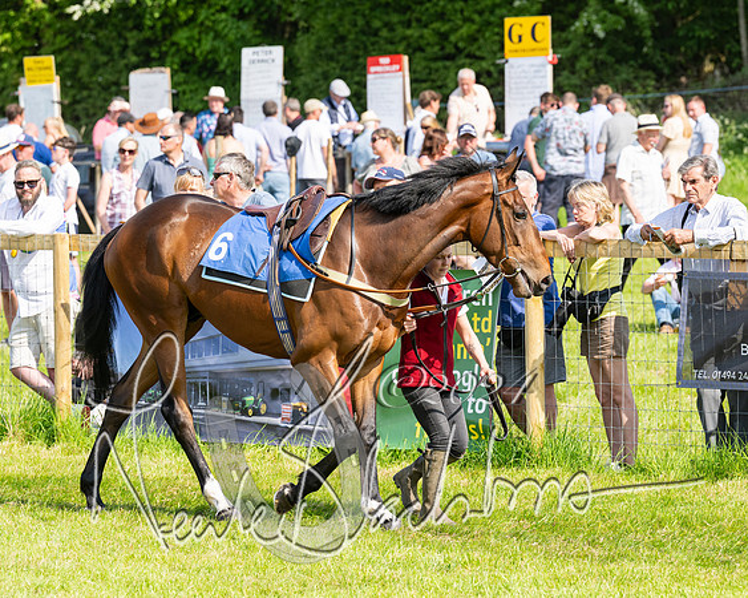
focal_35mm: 219
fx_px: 4855
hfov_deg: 8.8
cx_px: 324
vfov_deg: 7.0
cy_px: 299
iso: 200
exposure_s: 1/800
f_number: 5
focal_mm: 155
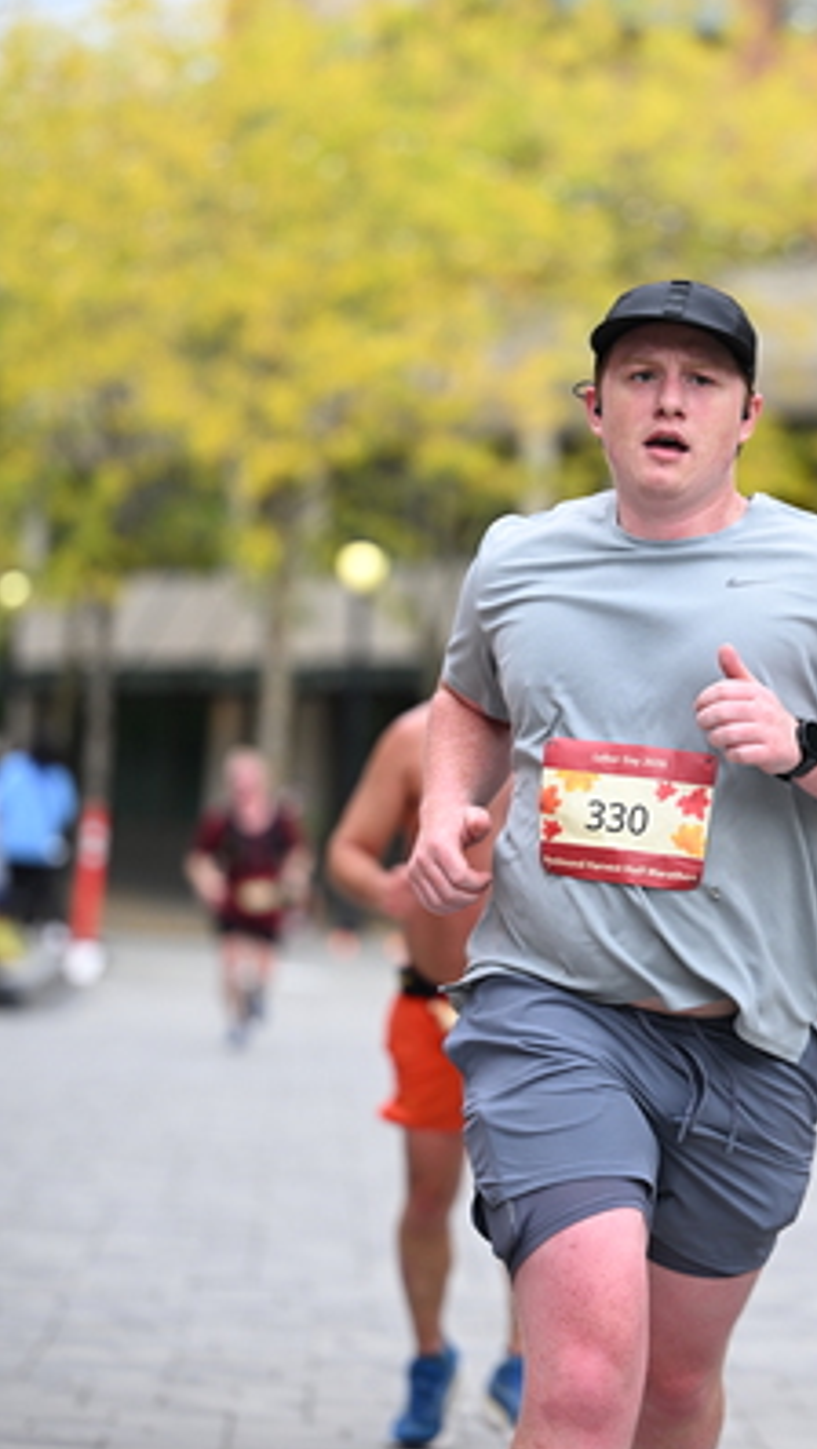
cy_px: 668
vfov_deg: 12.4
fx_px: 6686
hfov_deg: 7.0
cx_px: 666
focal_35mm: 174
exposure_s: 1/2000
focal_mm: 120
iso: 640
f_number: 2.8
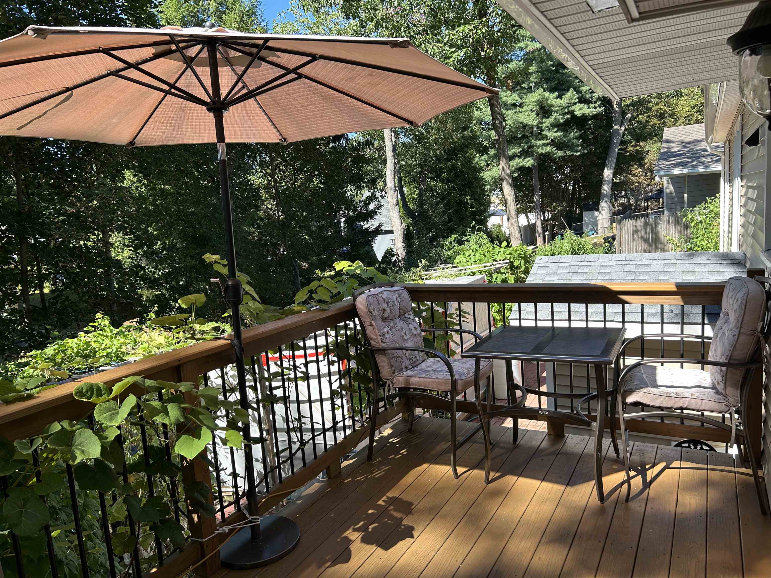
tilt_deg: -8.9
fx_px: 579
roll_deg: +4.6
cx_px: 386
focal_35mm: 26
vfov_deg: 53.1
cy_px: 289
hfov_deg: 67.3
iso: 50
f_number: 1.5
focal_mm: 5.7
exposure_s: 1/687
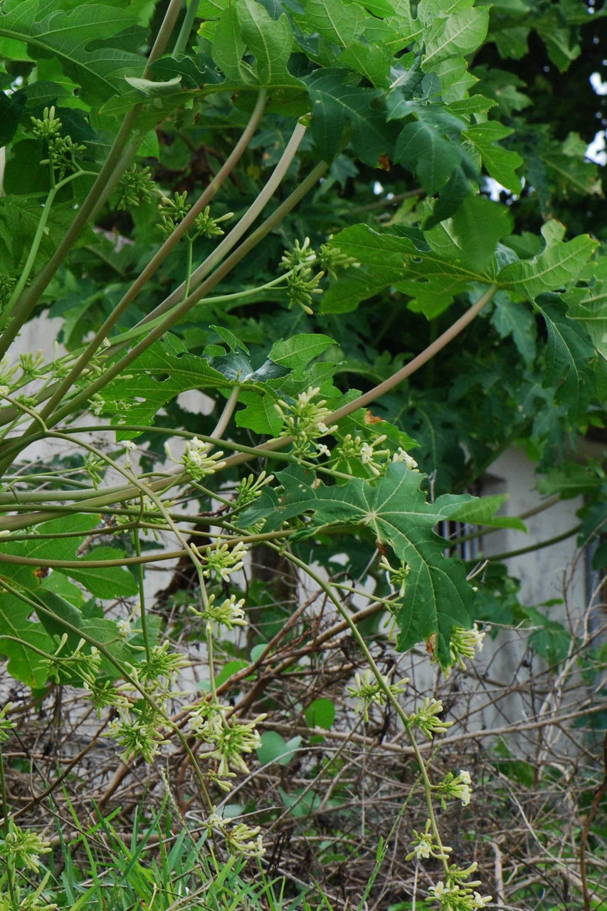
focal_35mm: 237
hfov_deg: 5.8
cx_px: -35
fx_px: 5986
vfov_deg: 8.7
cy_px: 456
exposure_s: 1/100
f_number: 10
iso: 500
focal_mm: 105
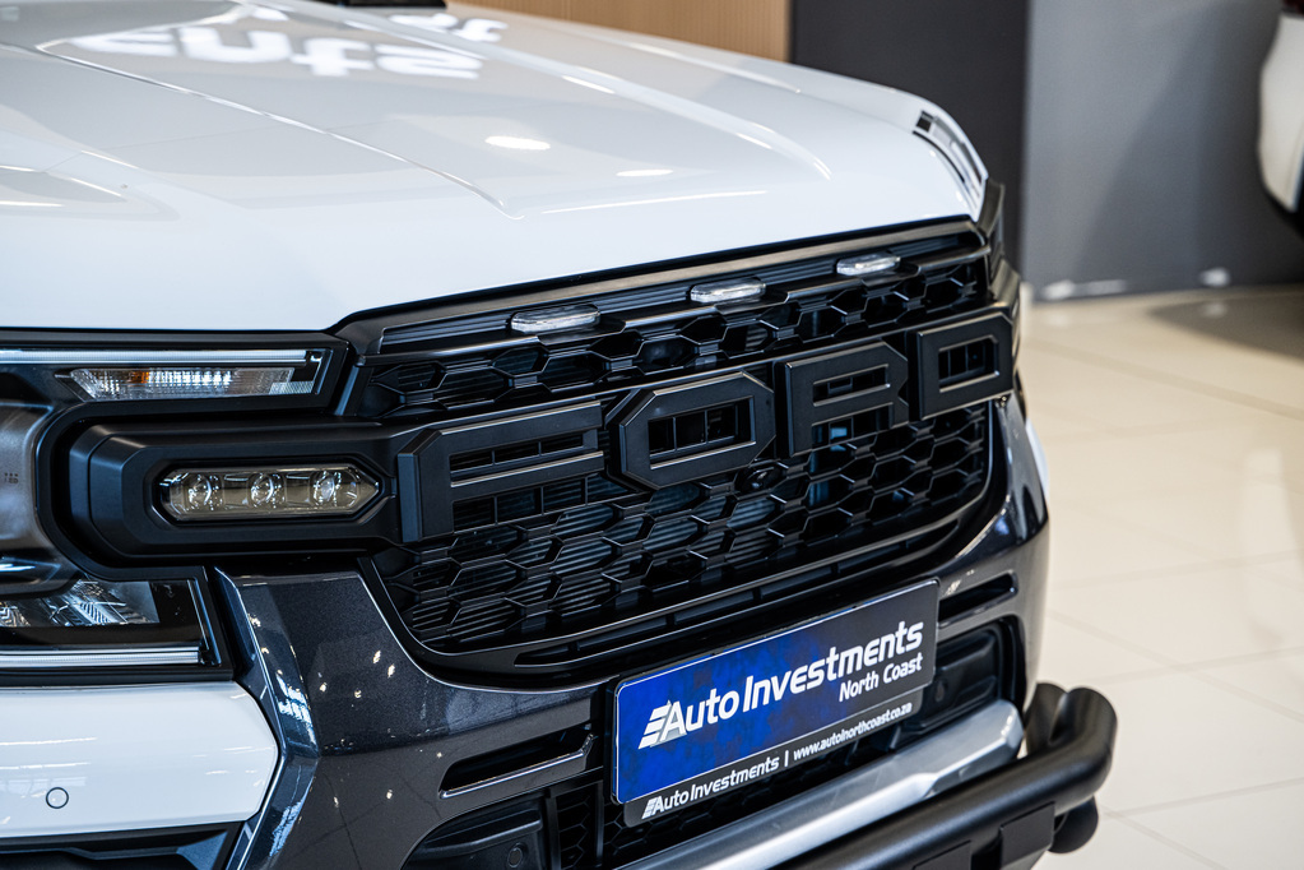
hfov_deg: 27.0
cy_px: 435
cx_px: 652
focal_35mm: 75
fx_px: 2716
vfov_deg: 18.2
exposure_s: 1/100
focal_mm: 75
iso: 640
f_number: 4
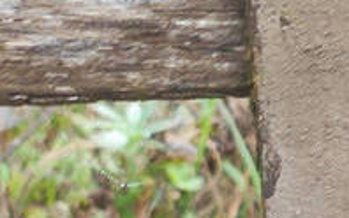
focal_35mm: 137
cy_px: 72
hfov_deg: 13.0
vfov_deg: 9.6
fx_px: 1304
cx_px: 719
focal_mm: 4.7
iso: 164
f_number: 1.79
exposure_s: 1/100
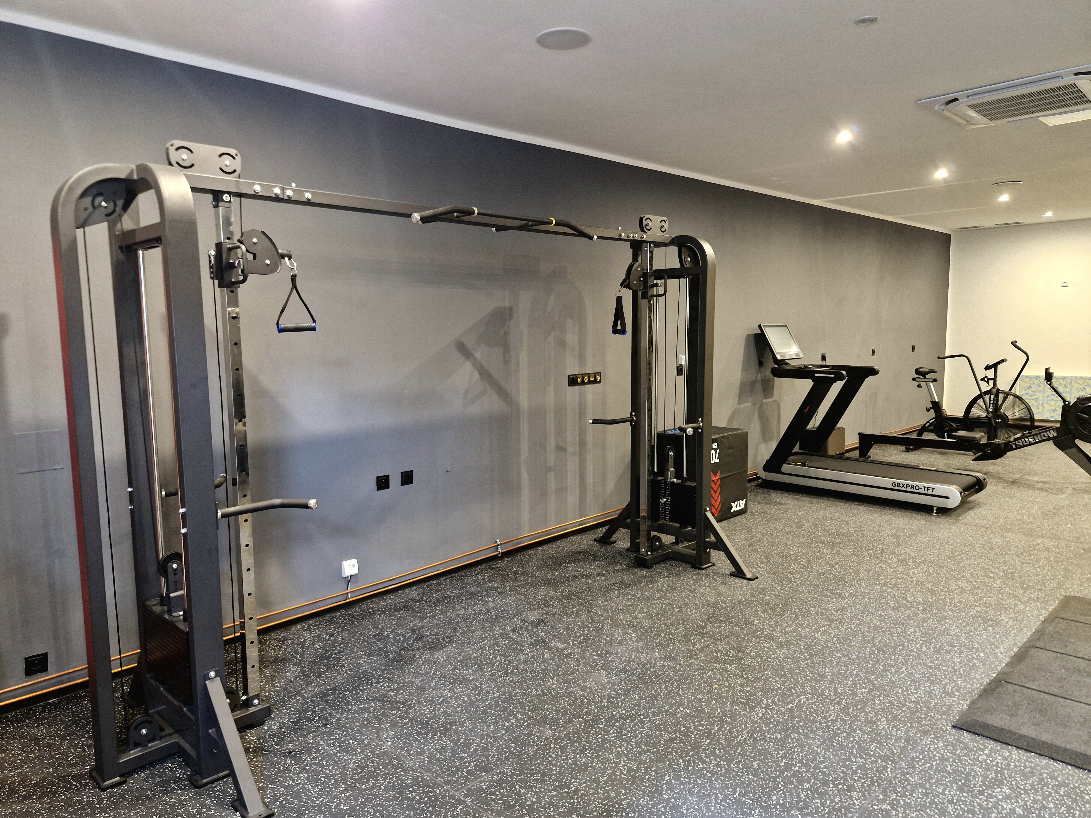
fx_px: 725
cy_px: 409
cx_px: 546
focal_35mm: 23
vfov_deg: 58.9
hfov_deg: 73.9
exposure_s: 1/33
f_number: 1.8
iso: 500
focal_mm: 5.54
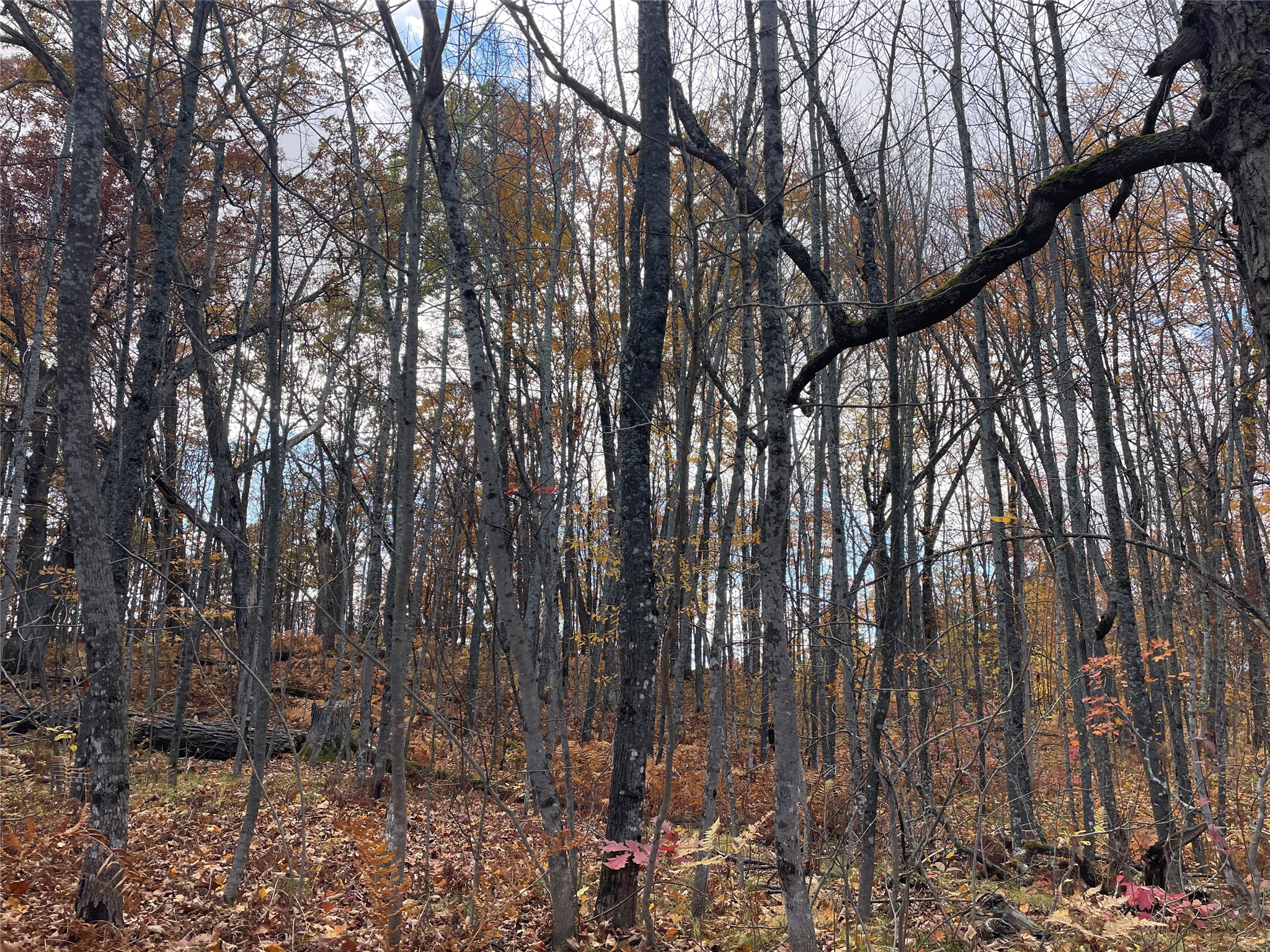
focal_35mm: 26
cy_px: 476
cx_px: 635
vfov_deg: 53.1
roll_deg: -0.9
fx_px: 954
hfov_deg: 67.3
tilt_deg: +15.6
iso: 32
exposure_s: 1/543
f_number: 1.6
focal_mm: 4.2
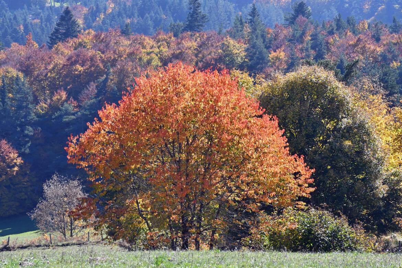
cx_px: 201
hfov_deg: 13.1
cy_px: 134
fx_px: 1753
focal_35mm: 157
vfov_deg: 8.7
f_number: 11
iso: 100
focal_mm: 105
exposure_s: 1/50
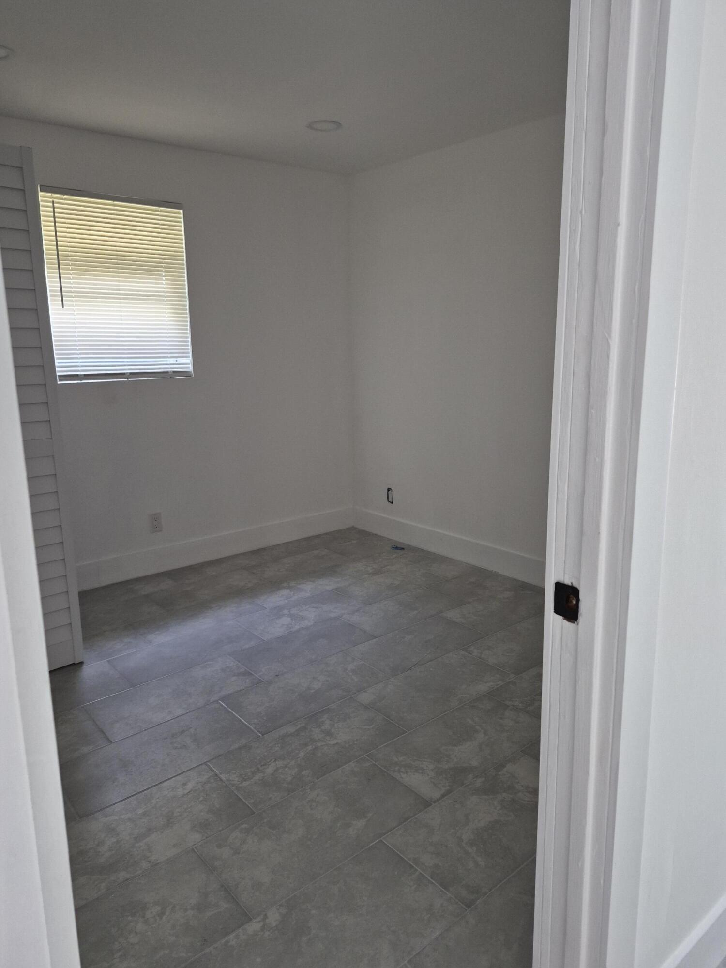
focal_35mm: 23
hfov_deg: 58.9
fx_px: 643
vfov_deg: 73.9
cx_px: 363
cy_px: 484
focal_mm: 5.4
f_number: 1.8
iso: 400
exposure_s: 1/120
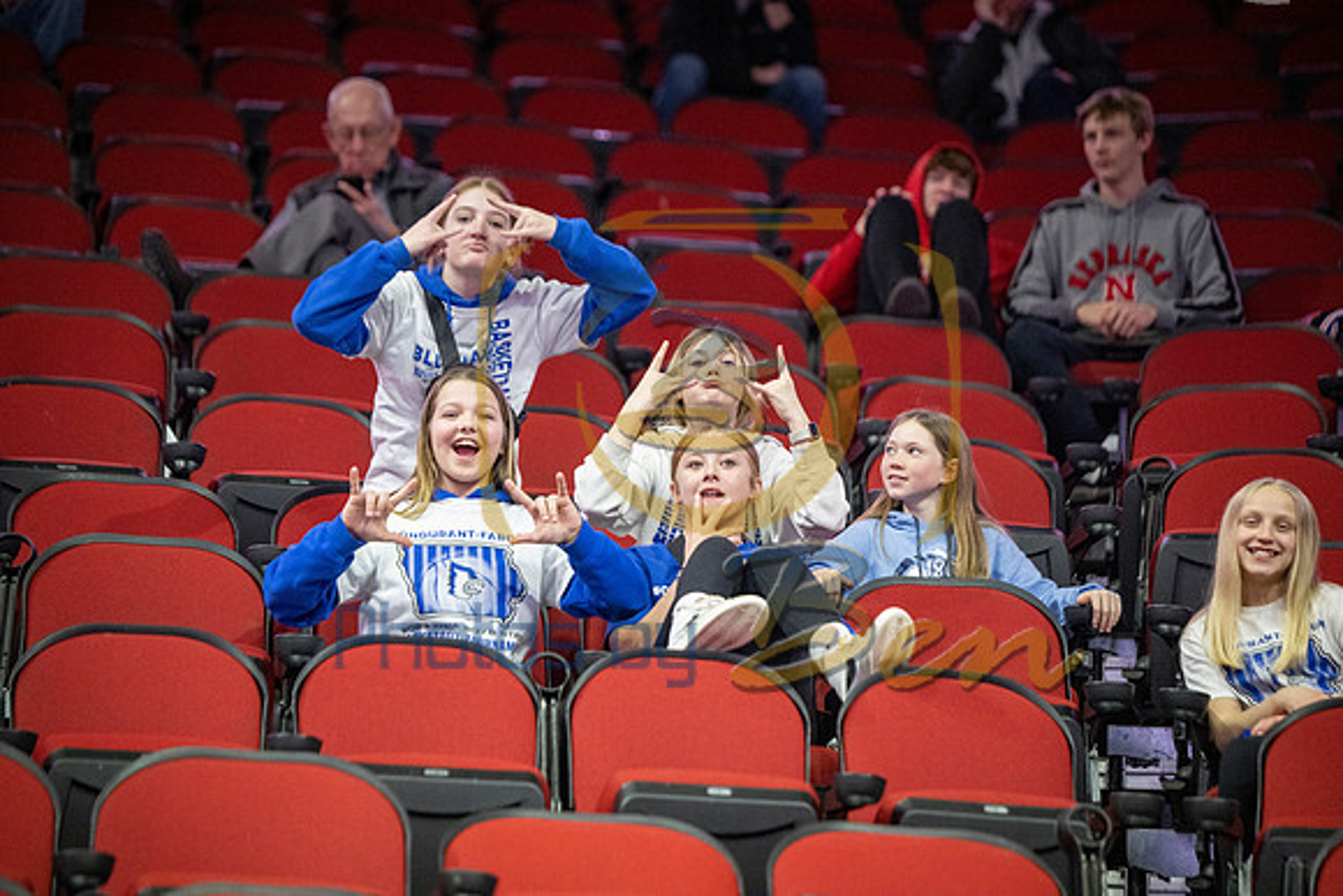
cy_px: 448
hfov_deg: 12.8
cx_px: 672
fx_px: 5970
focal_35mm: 160
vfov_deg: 8.6
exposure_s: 1/400
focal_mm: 160
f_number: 2.8
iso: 2500
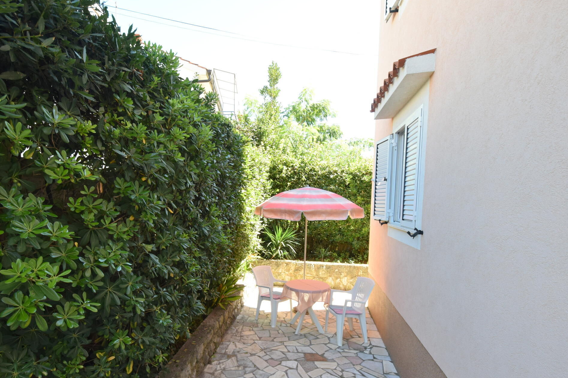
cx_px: 240
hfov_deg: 86.3
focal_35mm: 19
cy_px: 221
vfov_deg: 64.1
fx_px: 300
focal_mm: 10
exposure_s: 1/160
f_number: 6.3
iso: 400
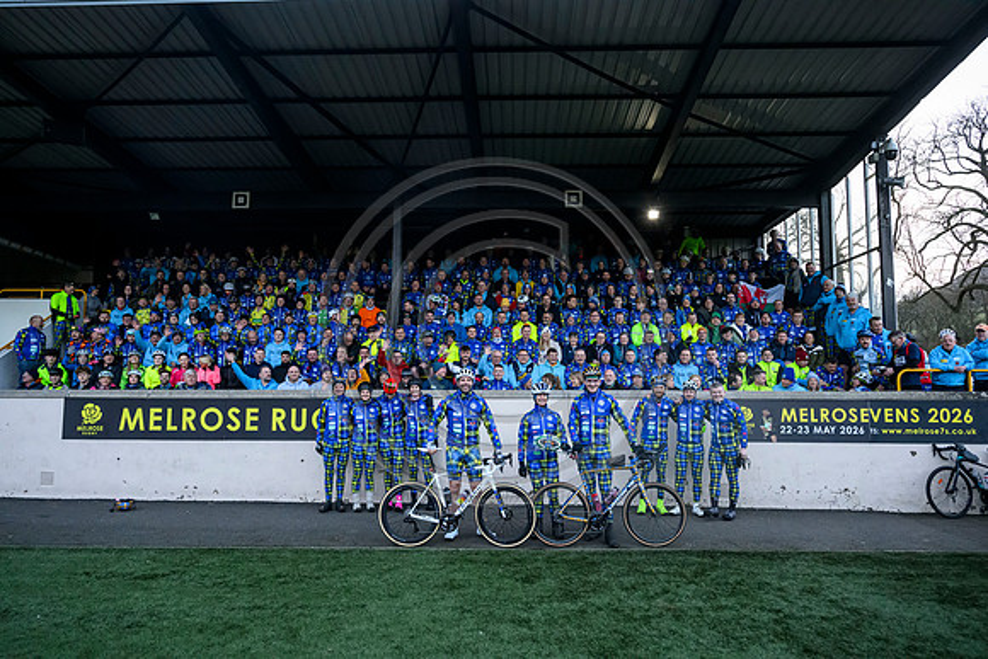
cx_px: 494
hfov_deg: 73.7
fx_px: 659
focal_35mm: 24
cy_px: 330
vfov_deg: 53.2
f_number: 4.5
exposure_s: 1/500
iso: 5000
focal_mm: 24
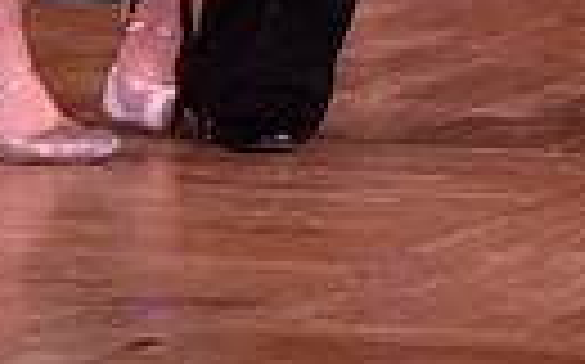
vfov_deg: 1.8
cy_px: -894
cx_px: 191
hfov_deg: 3.0
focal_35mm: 706
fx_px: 11246
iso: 1250
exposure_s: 1/250
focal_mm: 155
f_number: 4
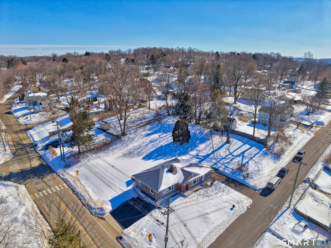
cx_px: 166
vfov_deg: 56.8
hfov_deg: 71.6
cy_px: 124
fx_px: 229
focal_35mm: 24
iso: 180
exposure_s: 1/2000
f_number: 1.8
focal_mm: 8.7
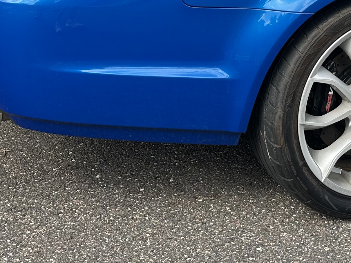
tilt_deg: -7.9
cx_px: 390
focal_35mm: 80
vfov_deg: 17.4
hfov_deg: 22.9
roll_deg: -4.4
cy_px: -68
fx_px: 811
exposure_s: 1/864
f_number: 1.78
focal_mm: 6.86
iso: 80
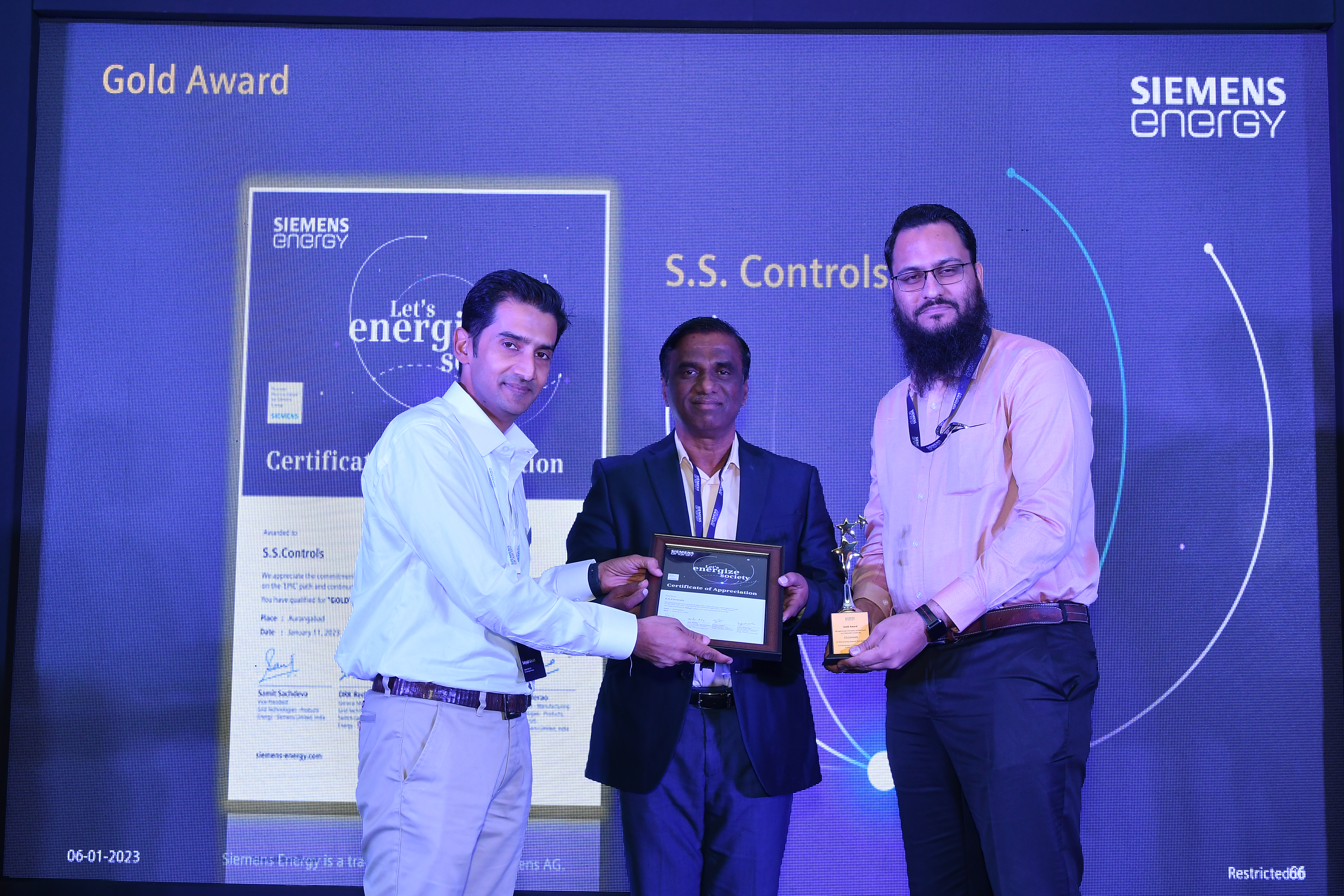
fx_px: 1680
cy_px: 448
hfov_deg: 43.6
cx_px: 672
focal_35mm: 45
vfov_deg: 29.9
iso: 500
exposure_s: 1/125
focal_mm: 30
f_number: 5.6
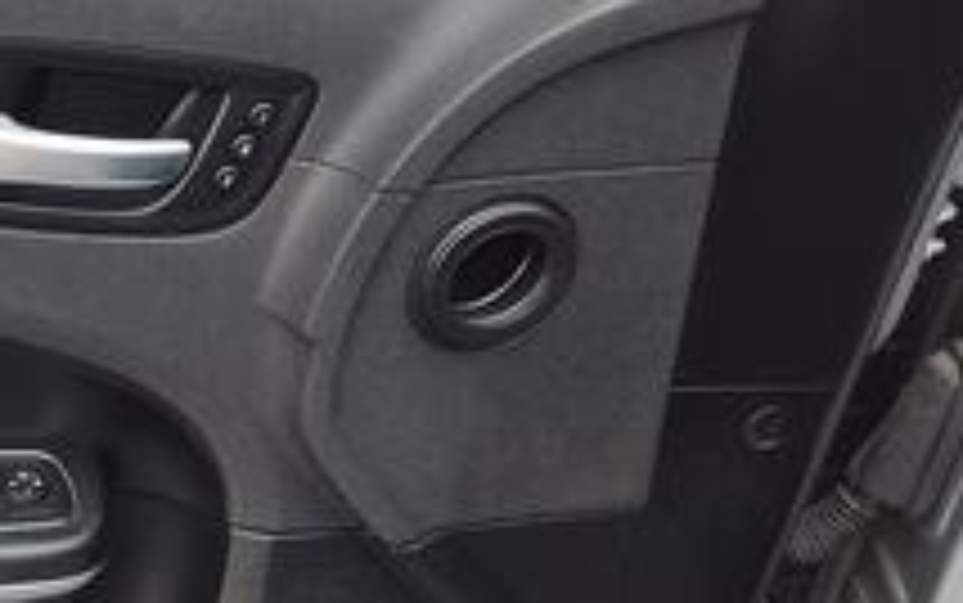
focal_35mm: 73
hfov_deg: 24.3
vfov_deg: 17.8
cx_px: -324
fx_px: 1917
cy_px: 428
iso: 100
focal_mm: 5.56
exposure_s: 1/185
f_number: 1.88
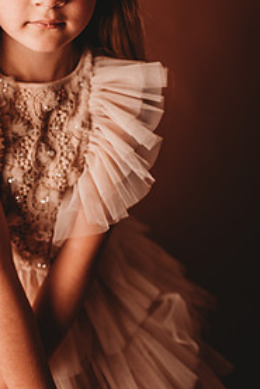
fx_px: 422
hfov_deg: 33.3
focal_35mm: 39
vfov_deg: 47.0
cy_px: 80
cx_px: 55
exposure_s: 1/160
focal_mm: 24
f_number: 2.8
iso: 160
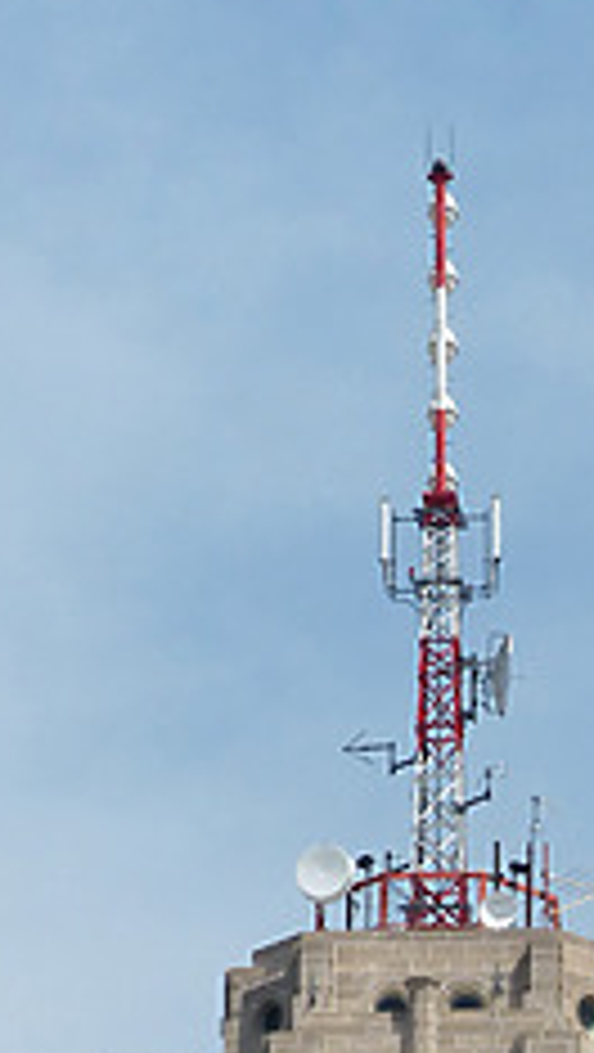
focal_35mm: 385
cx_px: 410
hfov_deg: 3.2
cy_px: 1246
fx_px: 10757
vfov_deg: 5.6
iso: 100
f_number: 4.5
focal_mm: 24.8
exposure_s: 1/1600
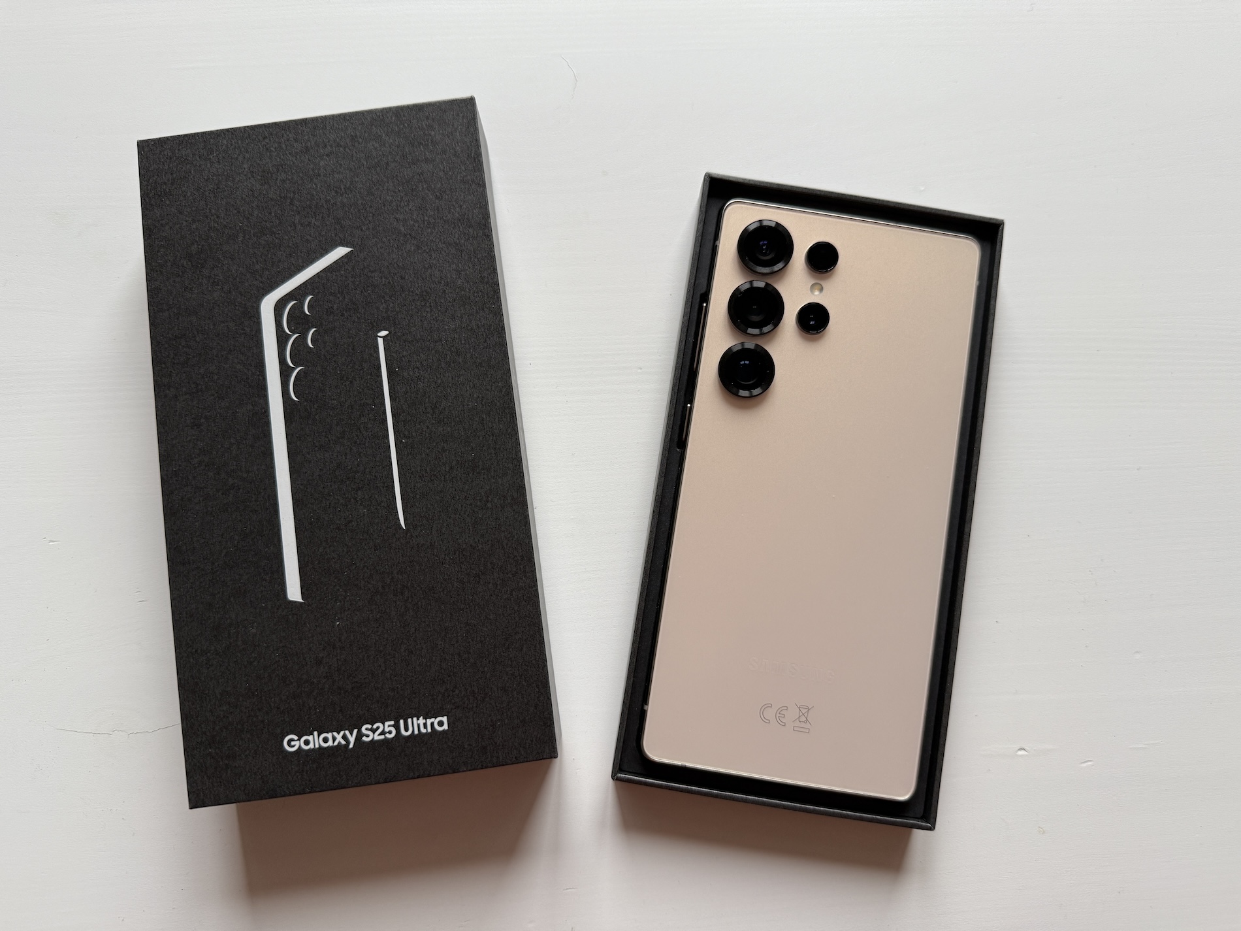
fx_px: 860
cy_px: 466
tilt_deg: -82.7
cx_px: 620
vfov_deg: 56.8
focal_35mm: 24
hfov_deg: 71.6
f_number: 1.78
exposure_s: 1/121
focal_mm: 6.76
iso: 160
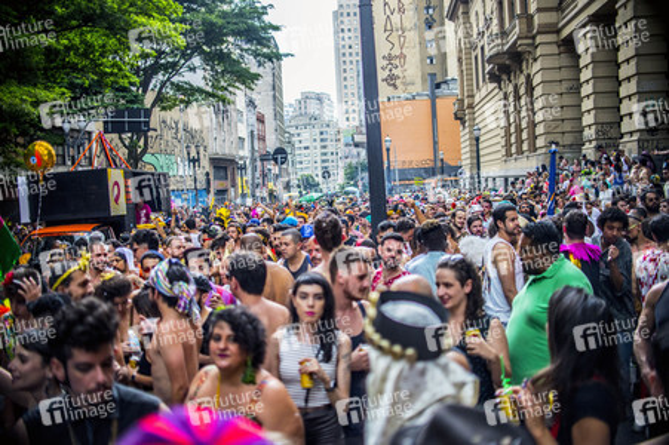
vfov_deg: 37.8
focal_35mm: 35
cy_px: 222
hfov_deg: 54.5
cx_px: 334
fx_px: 650
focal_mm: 35
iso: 1600
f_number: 1.8
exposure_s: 1/500
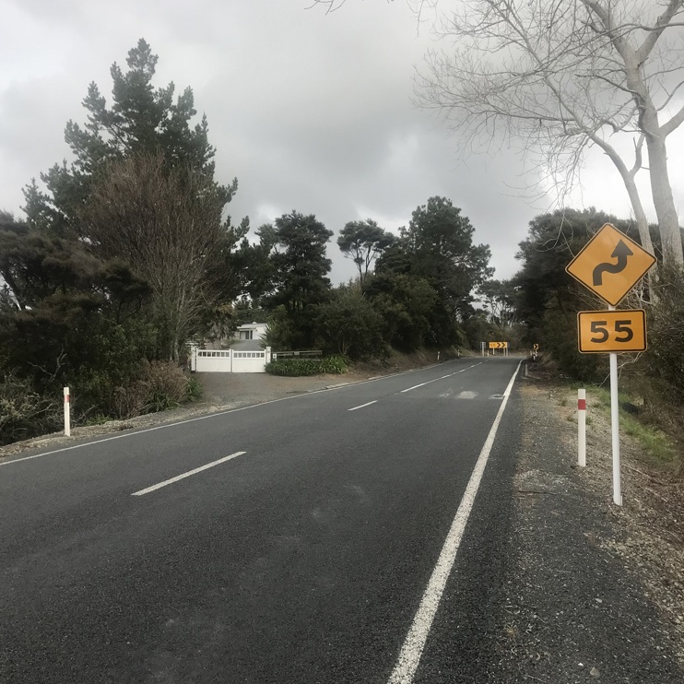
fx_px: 760
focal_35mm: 34
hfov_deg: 48.4
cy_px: 343
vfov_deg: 48.5
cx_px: 325
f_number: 1.8
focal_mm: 3.99
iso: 20
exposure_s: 1/1808
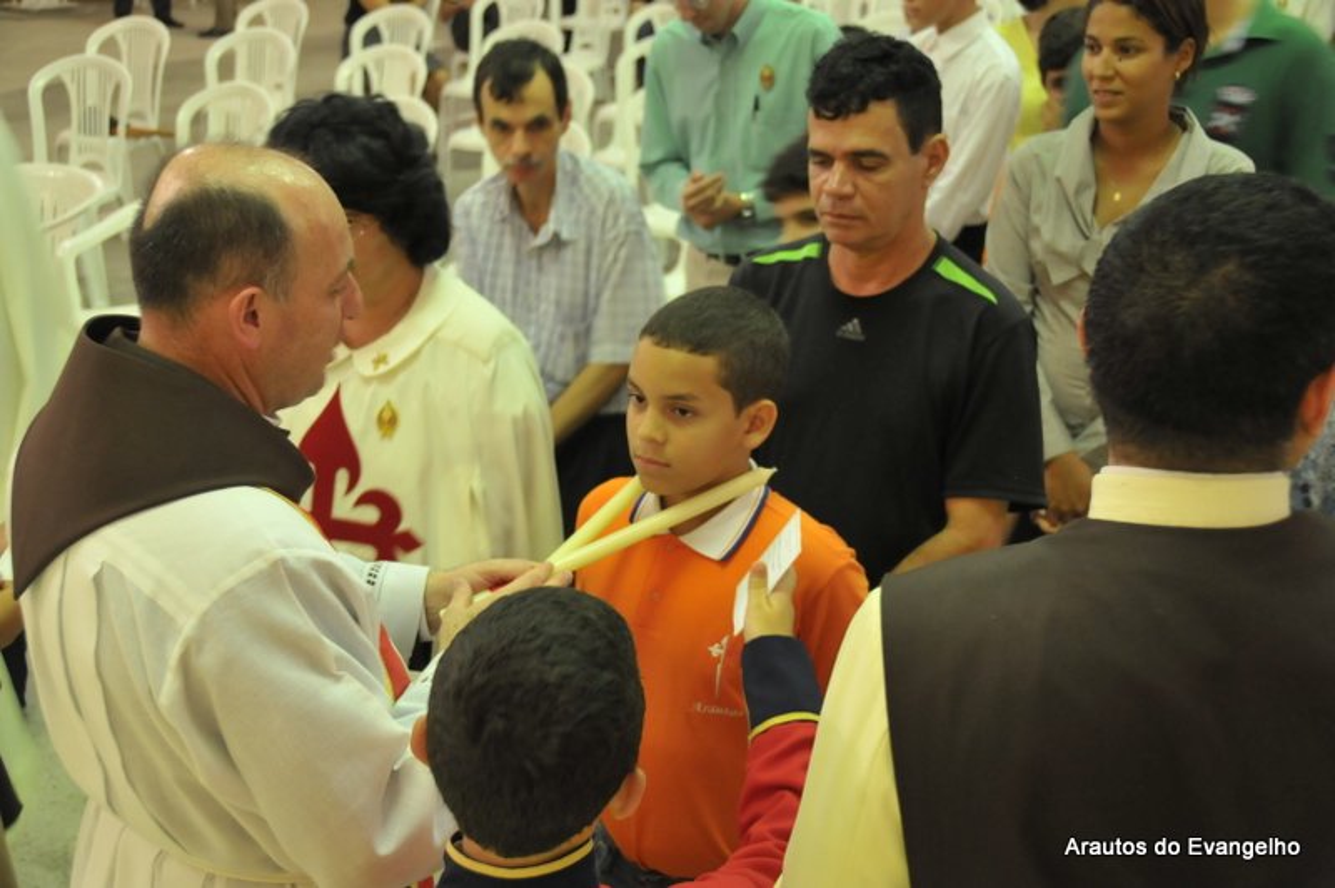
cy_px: 444
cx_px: 668
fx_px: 1890
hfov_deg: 38.9
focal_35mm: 51
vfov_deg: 26.4
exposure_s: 1/10
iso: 1000
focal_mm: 34
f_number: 4.2
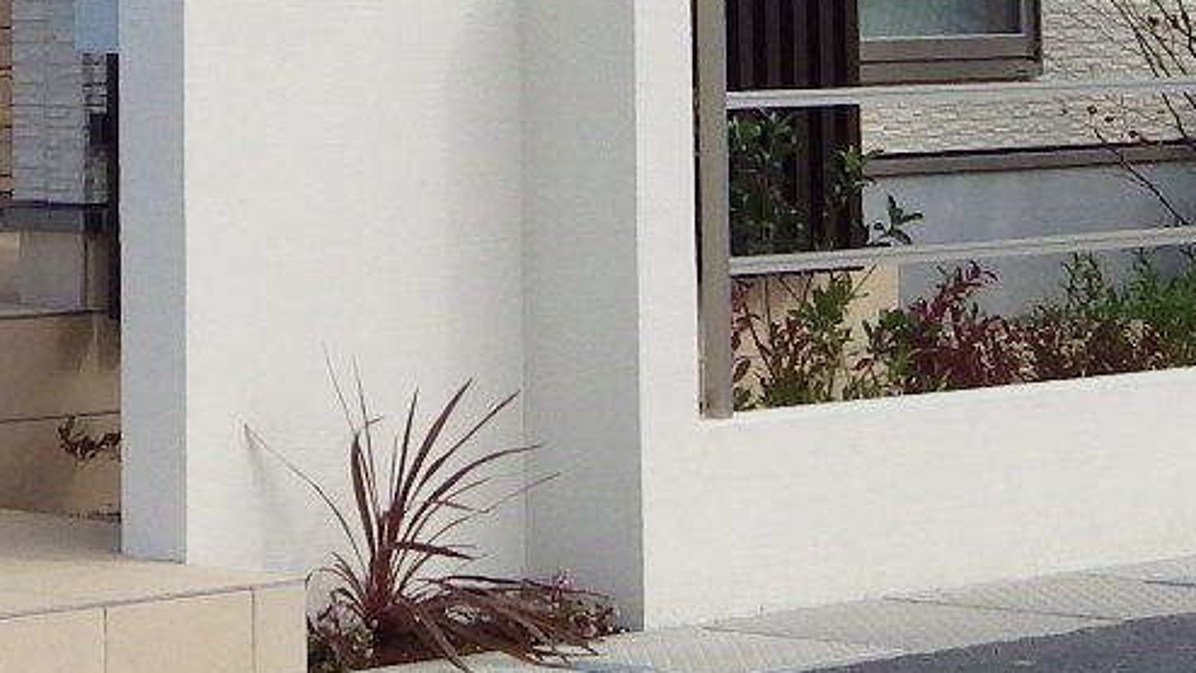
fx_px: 5868
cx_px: 111
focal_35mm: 185
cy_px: -750
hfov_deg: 11.6
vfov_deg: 6.3
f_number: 3.6
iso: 100
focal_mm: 7.4
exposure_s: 1/640
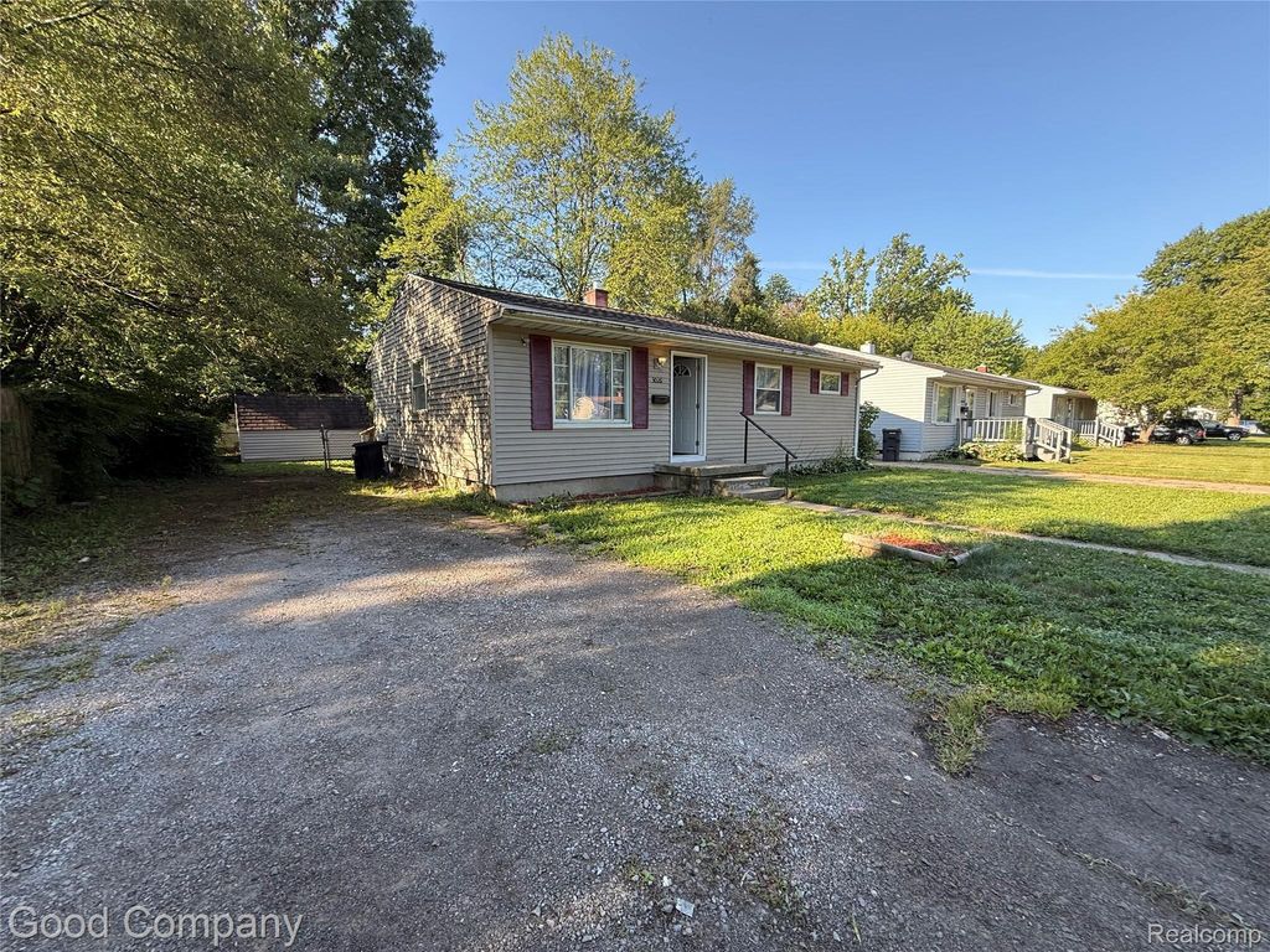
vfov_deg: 85.7
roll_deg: +0.0
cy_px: 476
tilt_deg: -5.8
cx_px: 635
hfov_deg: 102.1
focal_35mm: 14
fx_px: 514
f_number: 2.2
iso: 64
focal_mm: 2.22
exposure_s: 1/310
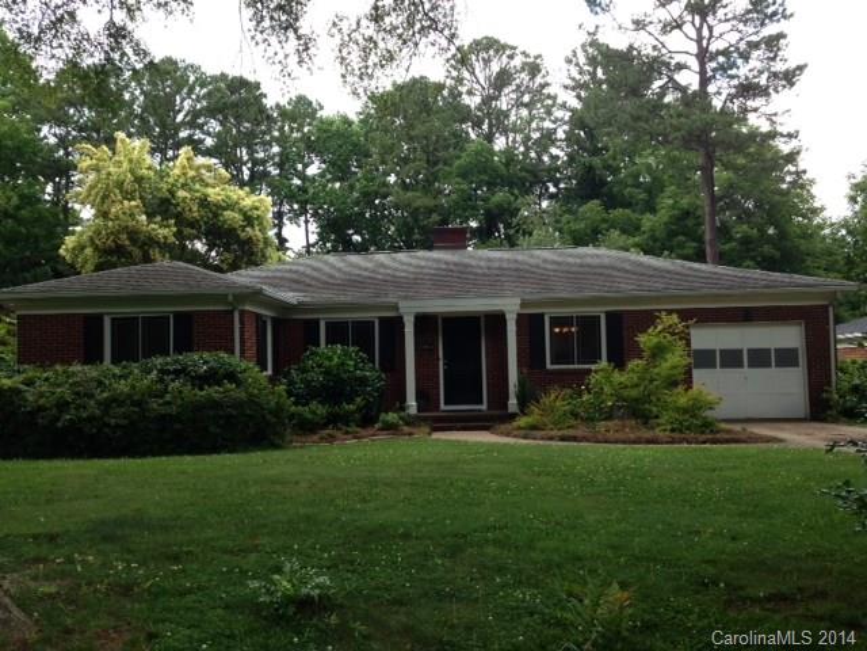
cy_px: 326
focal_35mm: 33
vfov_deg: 42.9
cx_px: 434
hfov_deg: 55.4
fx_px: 827
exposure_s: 1/244
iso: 50
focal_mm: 4.12
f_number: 2.4
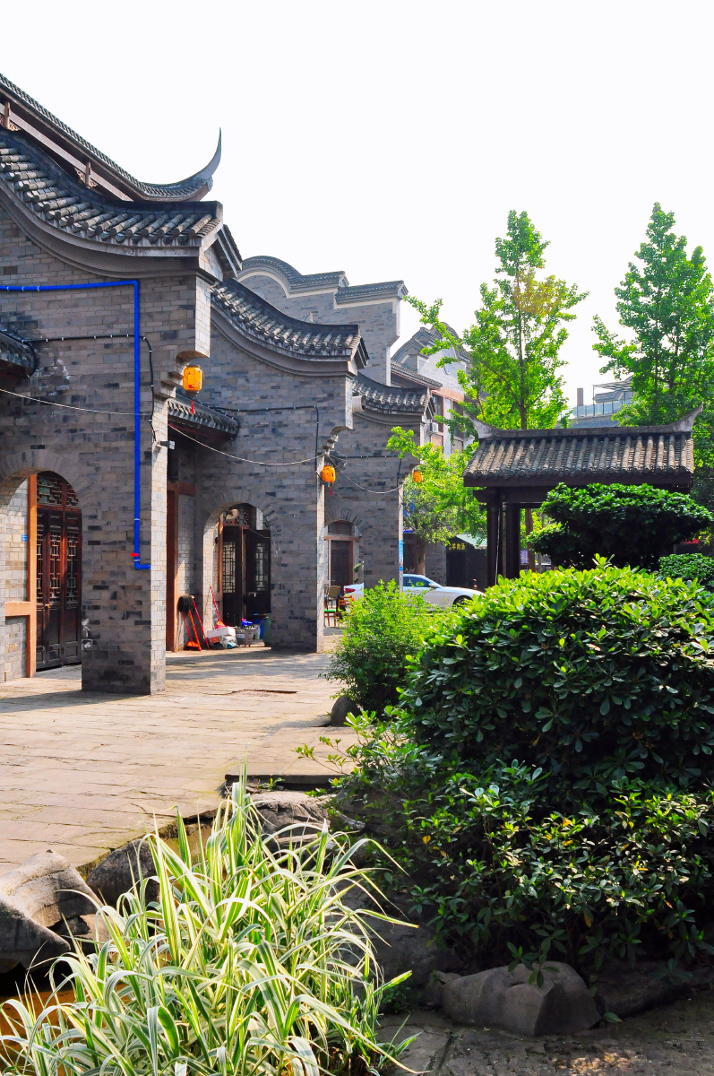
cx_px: 357
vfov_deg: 53.2
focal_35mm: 36
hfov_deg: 36.8
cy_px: 538
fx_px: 1074
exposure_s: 1/1000
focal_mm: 24
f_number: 9
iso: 1000
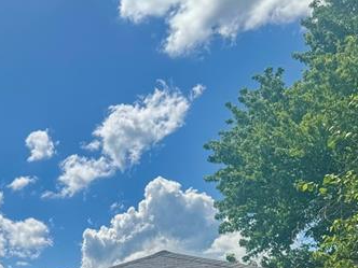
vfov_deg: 18.1
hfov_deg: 24.2
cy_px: 378
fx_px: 765
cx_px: -56
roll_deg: +0.3
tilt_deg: +2.5
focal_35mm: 74
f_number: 1.78
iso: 80
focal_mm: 6.76
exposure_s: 1/7092
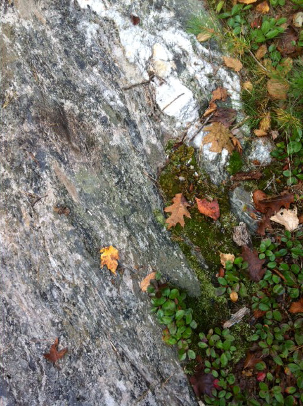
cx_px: 152
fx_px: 410
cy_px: 203
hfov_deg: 40.6
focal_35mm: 35
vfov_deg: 52.7
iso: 80
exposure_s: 1/120
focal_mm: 3.85
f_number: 2.8
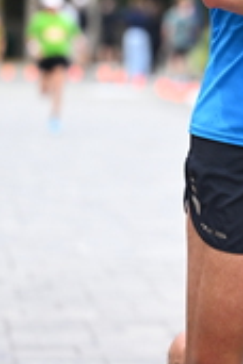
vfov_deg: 6.8
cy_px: 117
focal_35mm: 302
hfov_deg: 4.5
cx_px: 336
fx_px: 3058
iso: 1250
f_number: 2.8
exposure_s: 1/1250
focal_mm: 94
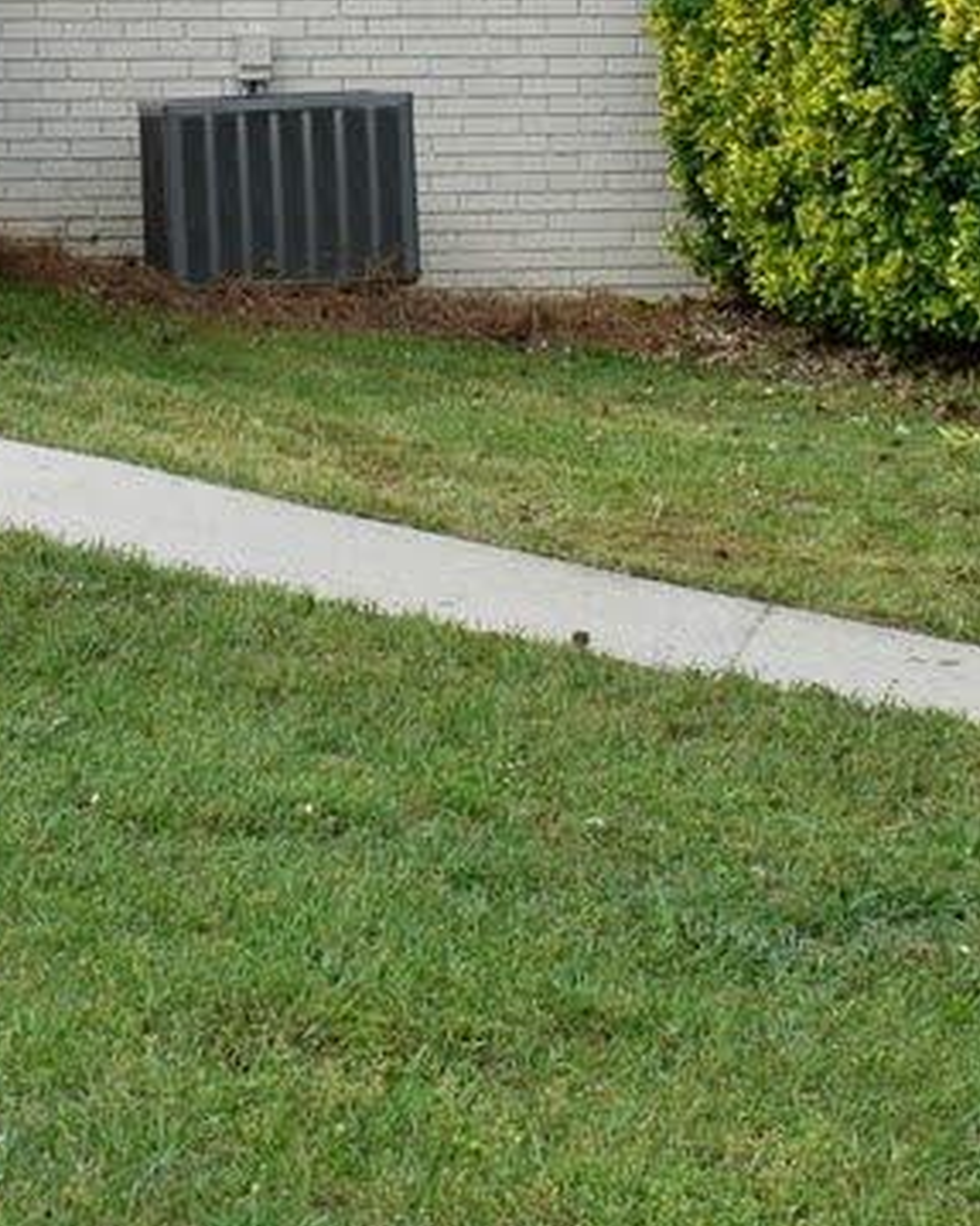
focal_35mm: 113
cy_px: -39
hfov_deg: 13.6
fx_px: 4099
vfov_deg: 16.6
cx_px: 386
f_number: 4.5
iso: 250
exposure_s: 1/640
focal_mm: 18
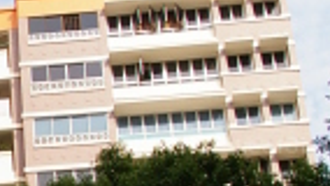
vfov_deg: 8.6
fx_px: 1217
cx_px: -194
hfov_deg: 14.2
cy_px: 251
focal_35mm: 139
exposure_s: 1/750
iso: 400
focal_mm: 18
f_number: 6.7
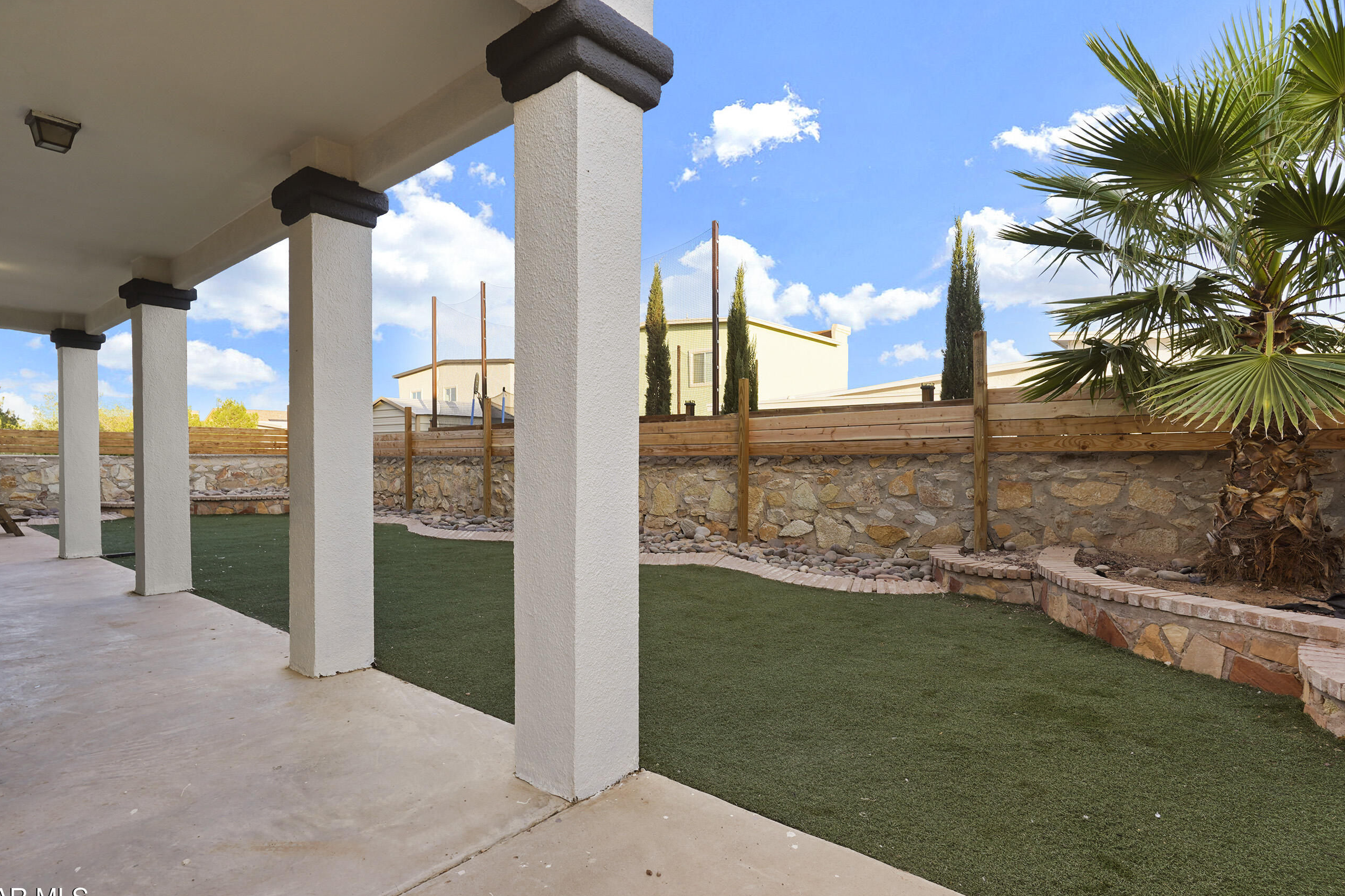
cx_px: 647
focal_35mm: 18
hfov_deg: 90.0
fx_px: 672
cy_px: 466
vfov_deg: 67.4
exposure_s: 1/30
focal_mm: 17
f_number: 8
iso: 160
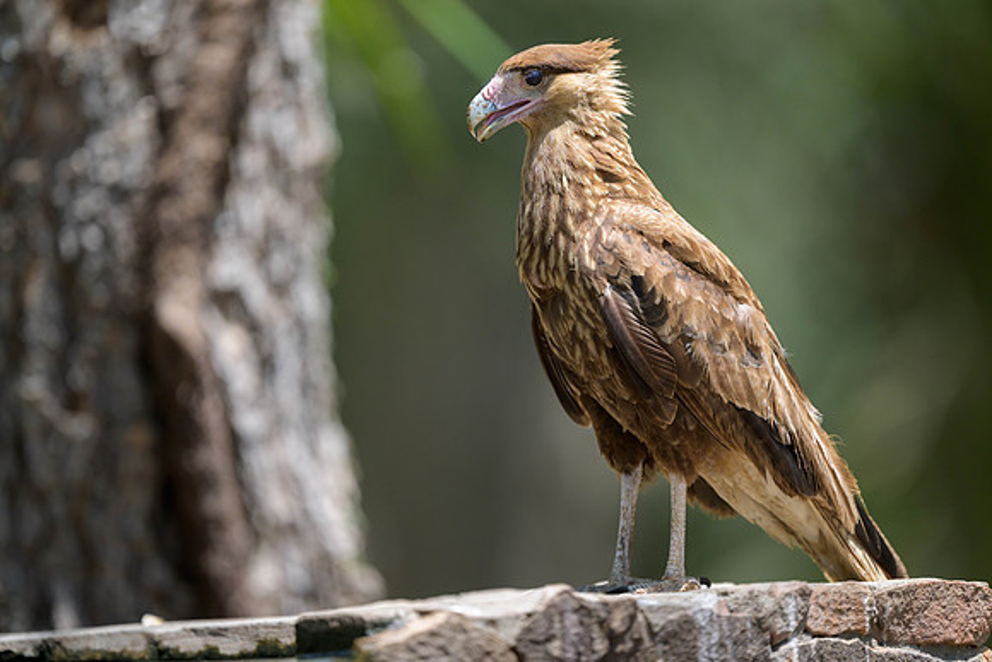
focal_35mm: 414
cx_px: 513
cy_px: 320
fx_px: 11406
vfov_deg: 3.3
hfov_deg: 5.0
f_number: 2.8
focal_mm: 400
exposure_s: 1/5000
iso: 640
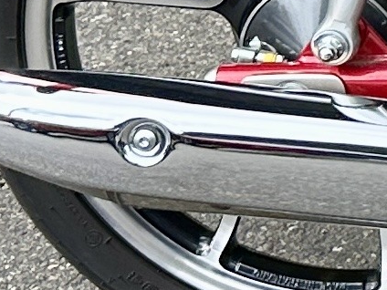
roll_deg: +0.2
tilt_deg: -15.1
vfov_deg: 8.6
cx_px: 1056
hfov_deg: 10.0
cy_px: -361
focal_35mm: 160
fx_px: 1789
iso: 80
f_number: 1.78
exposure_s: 1/1880
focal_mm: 6.86
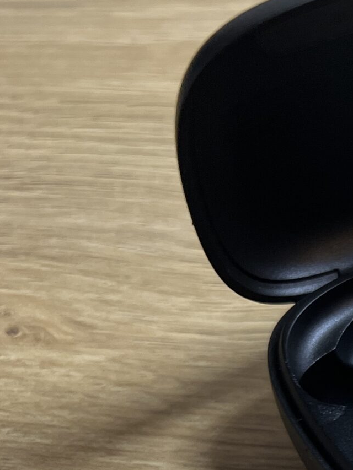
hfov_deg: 16.2
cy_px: 481
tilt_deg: -53.6
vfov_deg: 23.8
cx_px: 617
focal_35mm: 78
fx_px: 1060
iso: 125
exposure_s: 1/112
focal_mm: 5.7
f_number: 1.5
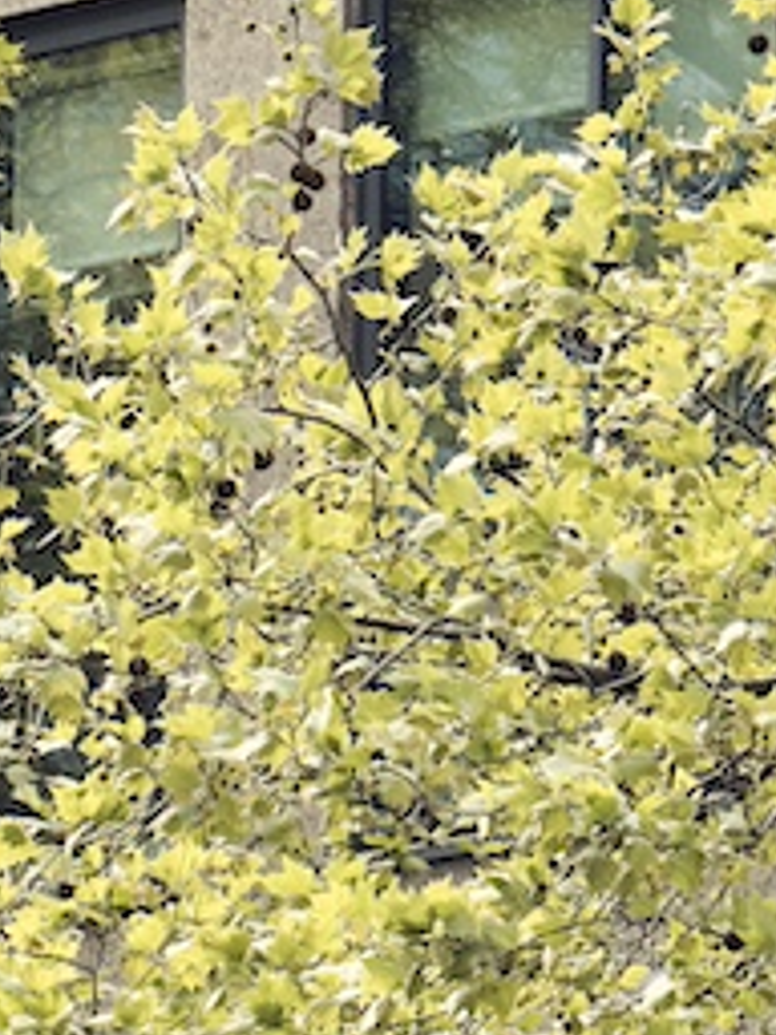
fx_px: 17725
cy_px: -877
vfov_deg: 3.3
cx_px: 590
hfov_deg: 2.5
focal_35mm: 593
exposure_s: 1/500
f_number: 9
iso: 800
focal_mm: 100
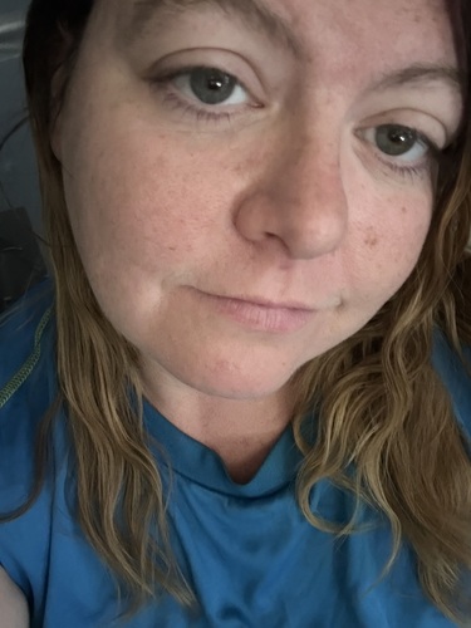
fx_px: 544
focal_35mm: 30
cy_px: 314
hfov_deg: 46.8
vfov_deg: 60.0
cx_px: 236
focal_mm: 2.69
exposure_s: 1/15
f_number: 1.9
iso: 640
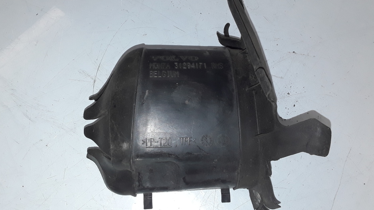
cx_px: 185
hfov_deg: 61.0
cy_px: 102
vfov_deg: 36.7
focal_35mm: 32
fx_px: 317
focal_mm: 2.91
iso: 64
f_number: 1.9
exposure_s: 1/100
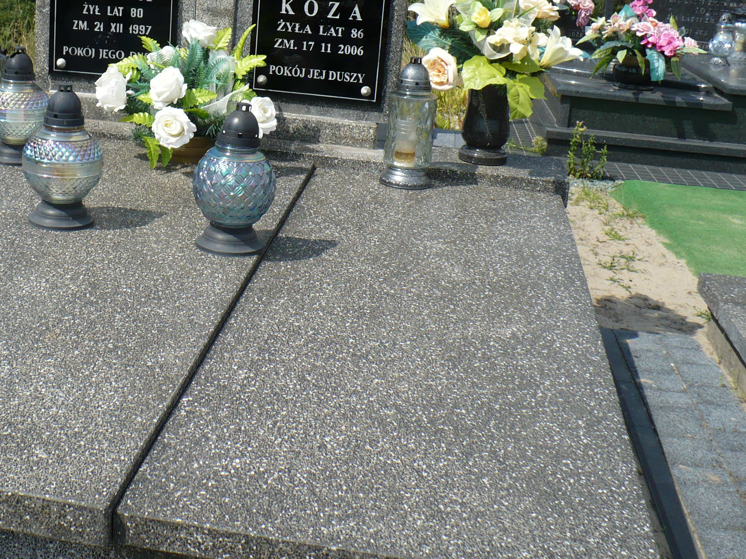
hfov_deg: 35.6
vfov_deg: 27.4
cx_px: 216
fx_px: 1142
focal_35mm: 53
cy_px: 220
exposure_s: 1/200
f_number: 8
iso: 100
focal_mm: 6.1
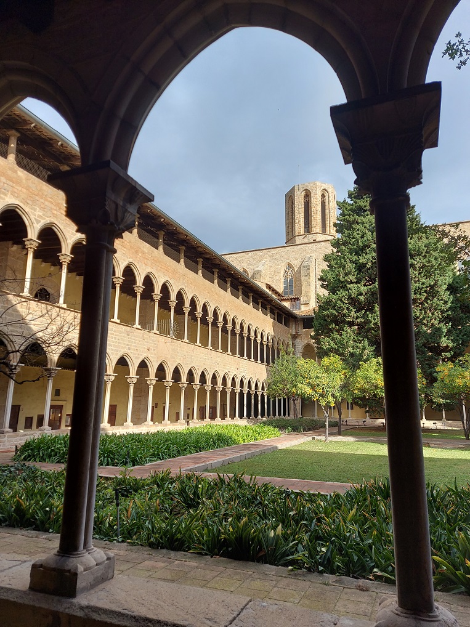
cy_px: 314
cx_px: 235
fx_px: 435
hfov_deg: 56.8
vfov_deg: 71.6
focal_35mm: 24
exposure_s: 1/861
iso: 32
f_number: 1.8
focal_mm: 5.23
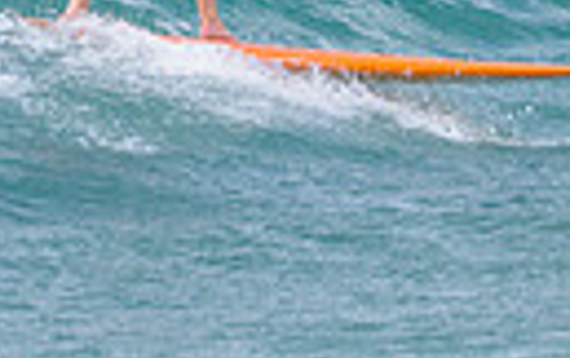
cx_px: 558
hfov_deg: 0.7
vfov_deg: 0.5
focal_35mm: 2812
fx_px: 43740
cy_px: -51
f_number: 5.6
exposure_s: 1/1600
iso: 250
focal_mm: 500
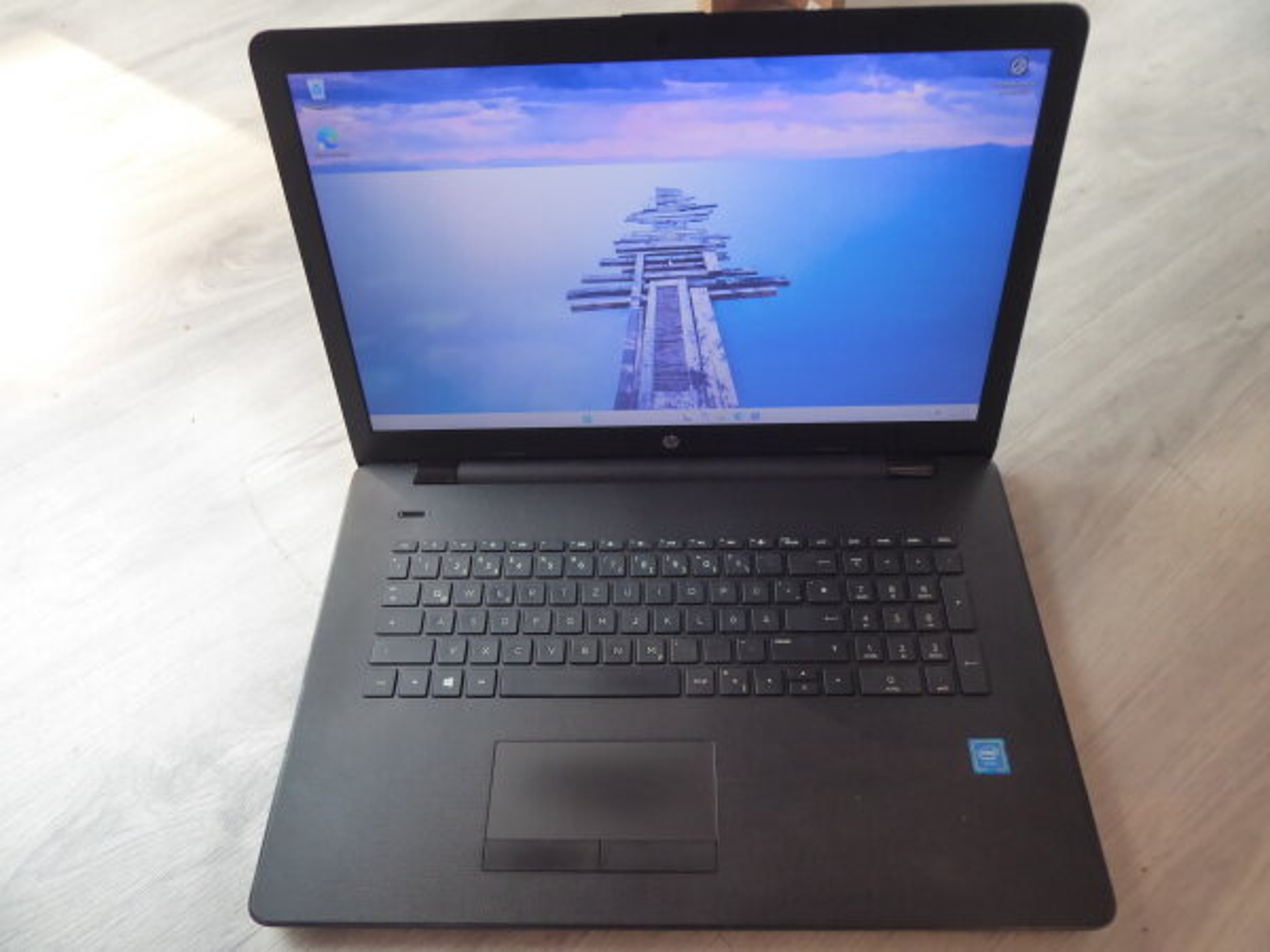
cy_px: 476
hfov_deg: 69.4
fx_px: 917
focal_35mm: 25
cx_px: 635
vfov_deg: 54.9
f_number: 3.3
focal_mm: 4.3
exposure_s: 1/20
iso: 400
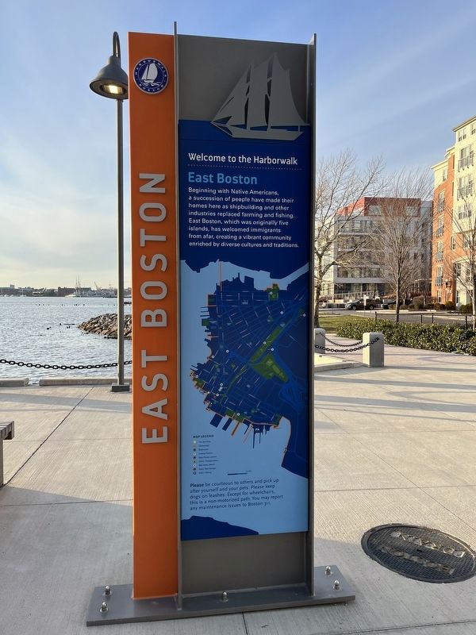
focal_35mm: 26
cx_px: 238
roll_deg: -1.7
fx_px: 477
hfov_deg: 53.1
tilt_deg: -0.8
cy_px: 318
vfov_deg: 67.3
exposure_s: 1/983
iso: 50
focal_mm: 5.1
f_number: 1.6
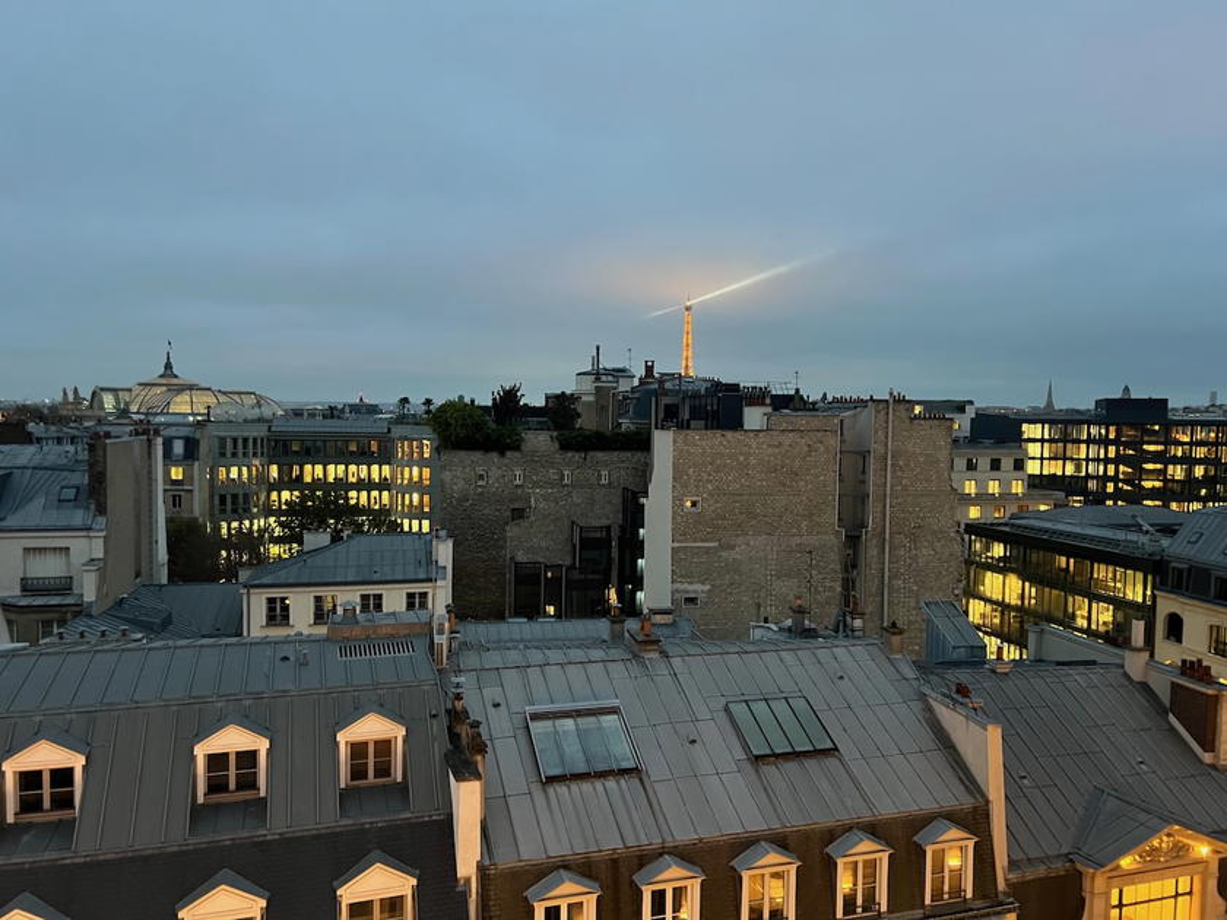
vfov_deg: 53.1
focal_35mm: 26
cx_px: 614
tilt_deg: -2.9
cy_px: 460
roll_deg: -0.7
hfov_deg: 67.3
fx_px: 922
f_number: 1.5
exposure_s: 1/41
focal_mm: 5.7
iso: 500
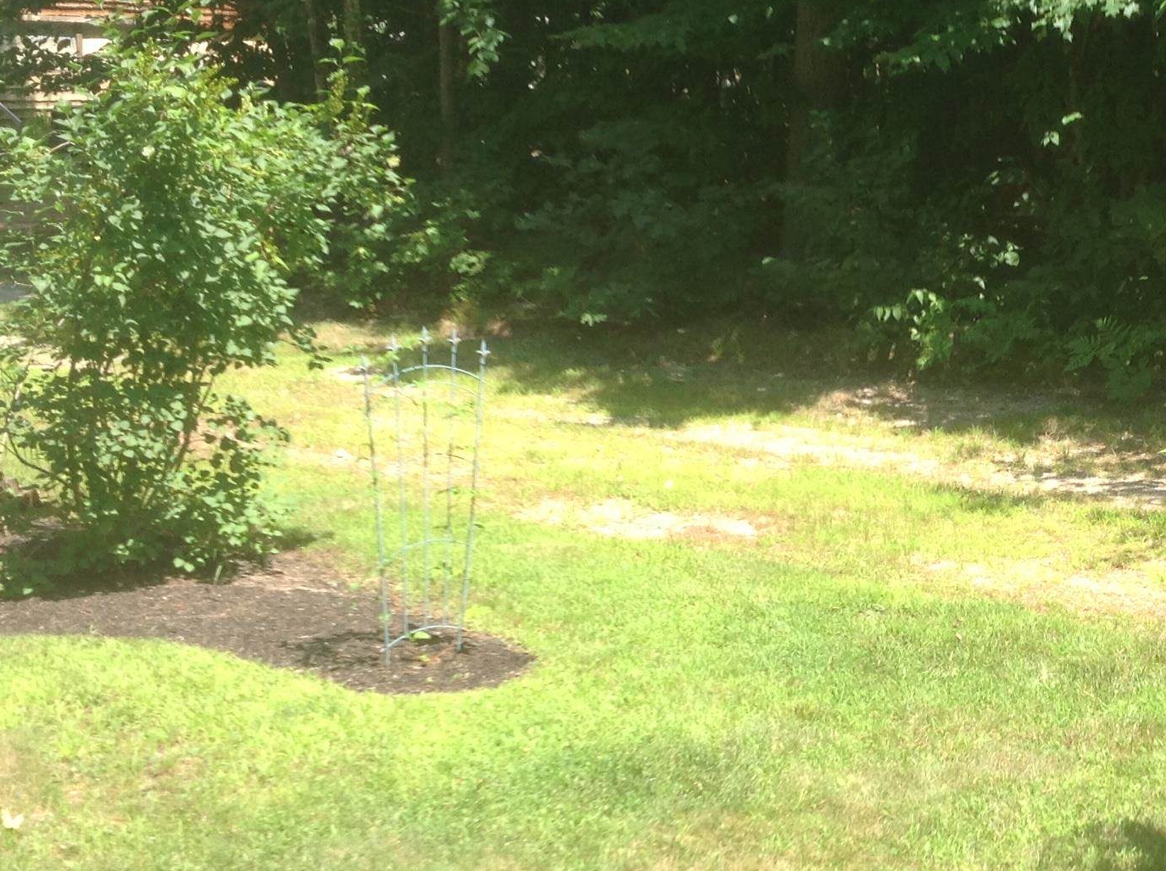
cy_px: 377
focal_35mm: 66
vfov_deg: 22.2
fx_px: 2220
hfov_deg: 29.0
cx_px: 867
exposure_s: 1/540
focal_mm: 4.28
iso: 50
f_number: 2.4
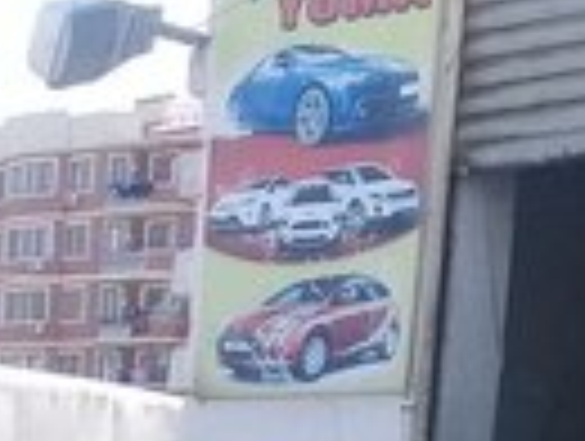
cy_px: 914
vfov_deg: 11.3
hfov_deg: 16.1
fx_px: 1998
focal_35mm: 118
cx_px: -99
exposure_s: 1/602
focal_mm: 3.3
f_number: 2.2
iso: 50
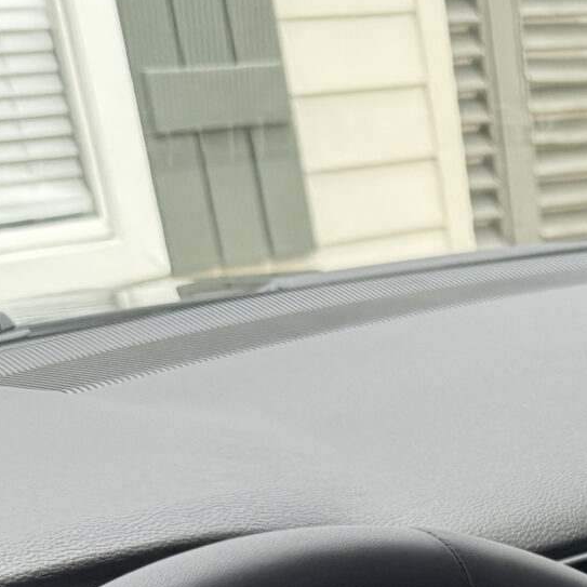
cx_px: 944
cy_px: 973
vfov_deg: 15.5
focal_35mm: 100
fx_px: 1919
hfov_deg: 15.7
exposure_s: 1/377
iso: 100
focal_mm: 6.76
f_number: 1.78
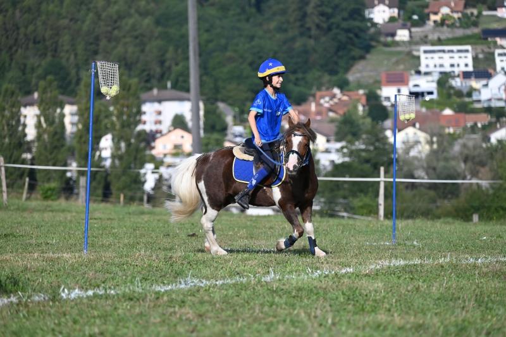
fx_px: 2598
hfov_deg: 11.1
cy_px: 168
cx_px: 253
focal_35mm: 185
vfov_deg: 7.4
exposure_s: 1/1250
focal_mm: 185
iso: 220
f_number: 5
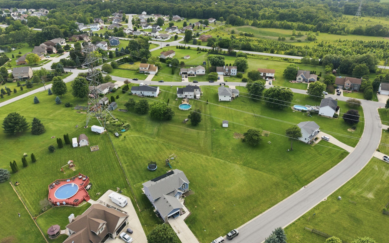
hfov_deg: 70.4
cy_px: 101
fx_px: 276
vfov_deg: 47.4
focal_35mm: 26
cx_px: 193
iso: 350
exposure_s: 1/3000
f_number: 1.8
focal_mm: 8.7
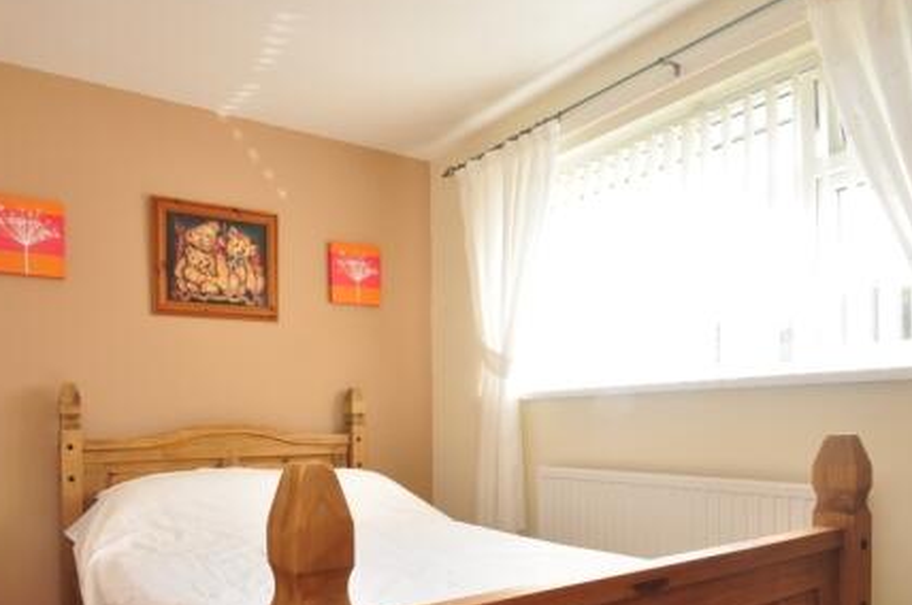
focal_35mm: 23
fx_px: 582
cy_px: 435
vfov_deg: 53.1
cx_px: 294
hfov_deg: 73.5
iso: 200
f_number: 11
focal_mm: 10
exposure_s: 1/15
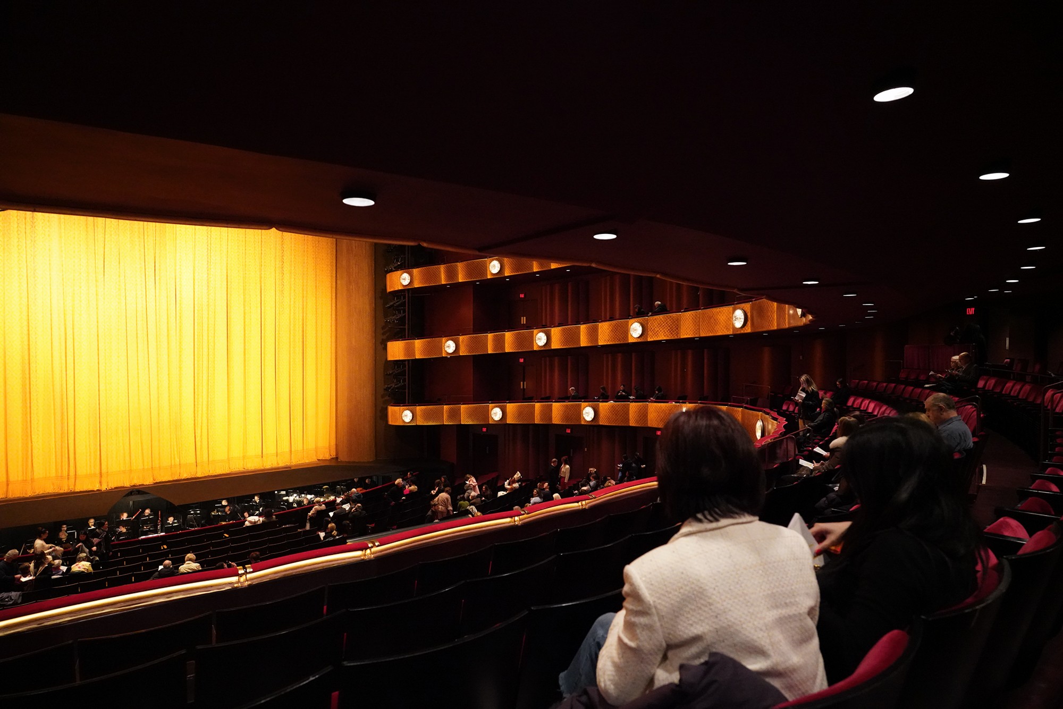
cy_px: 354
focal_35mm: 20
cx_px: 532
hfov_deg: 84.0
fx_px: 591
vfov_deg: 61.9
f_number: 4
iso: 10000
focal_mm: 20
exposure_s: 1/100
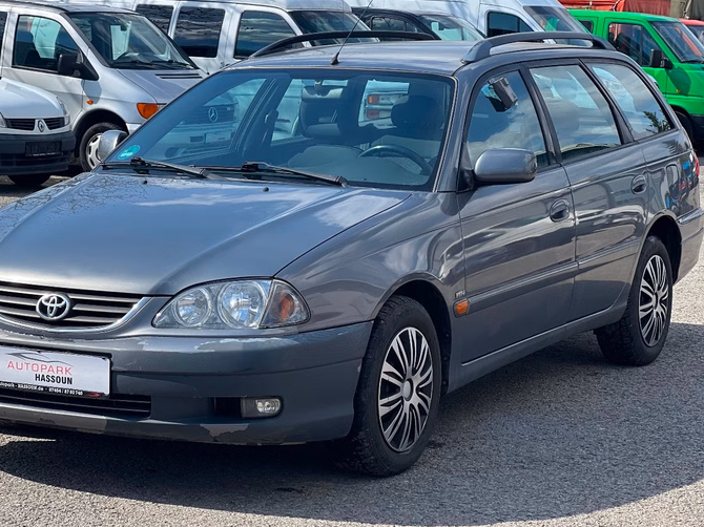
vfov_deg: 16.1
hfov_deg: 21.3
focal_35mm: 92
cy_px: 247
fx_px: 1870
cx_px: 298
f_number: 2.8
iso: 32
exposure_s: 1/395
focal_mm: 9
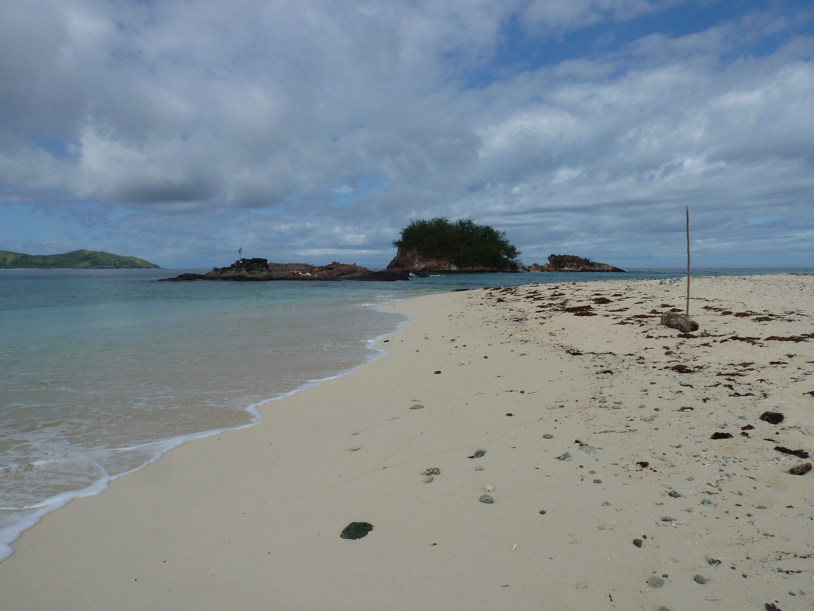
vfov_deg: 54.9
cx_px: 407
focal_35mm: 25
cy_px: 306
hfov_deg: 69.4
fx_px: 588
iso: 80
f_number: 5.6
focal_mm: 4.1
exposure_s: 1/640
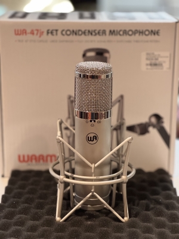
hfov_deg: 19.1
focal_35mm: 77
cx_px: 90
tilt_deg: -17.4
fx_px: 531
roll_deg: -2.1
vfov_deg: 25.3
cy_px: 120
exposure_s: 1/60
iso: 400
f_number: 2.8
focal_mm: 9
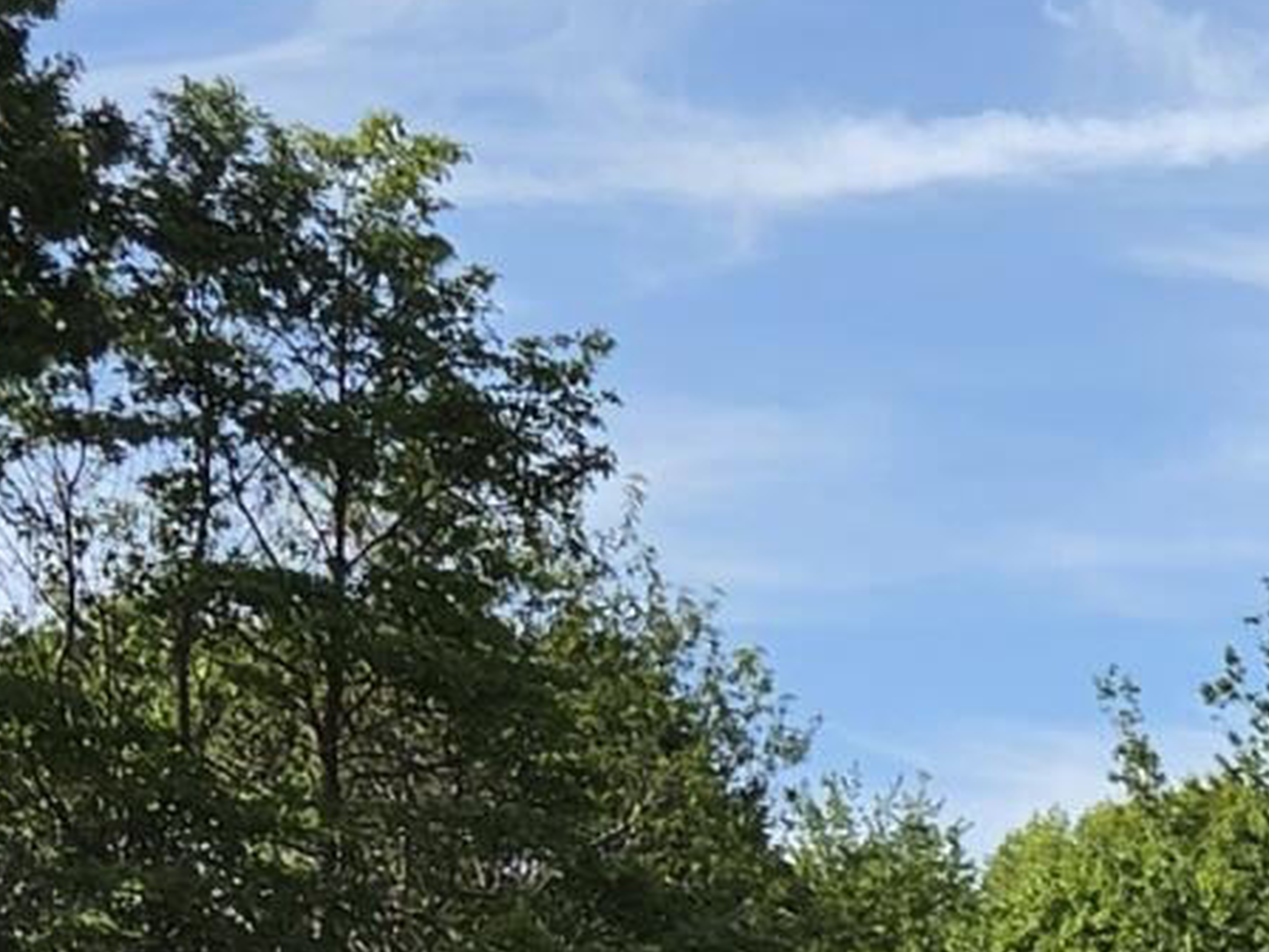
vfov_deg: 9.2
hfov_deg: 11.5
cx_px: 2580
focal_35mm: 154
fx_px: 5646
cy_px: 1720
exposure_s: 1/3628
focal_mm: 5.4
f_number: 1.8
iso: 80
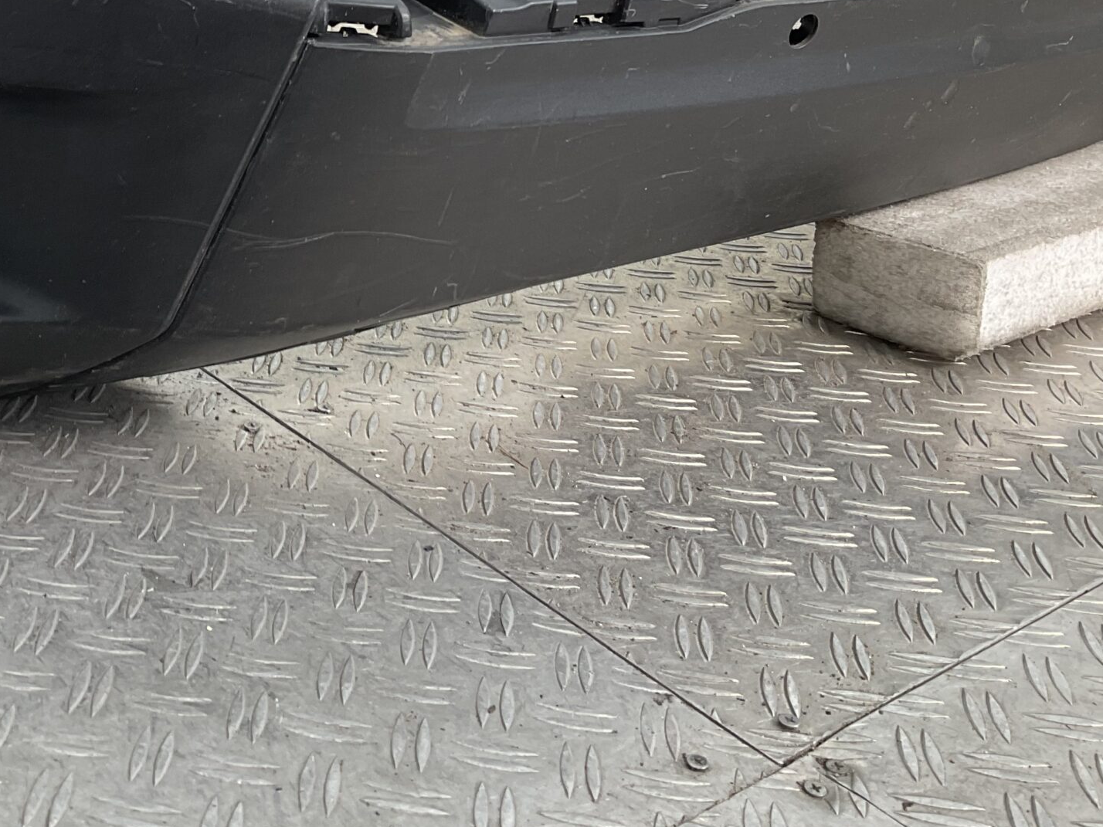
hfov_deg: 35.6
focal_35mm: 52
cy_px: 132
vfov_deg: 27.3
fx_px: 1657
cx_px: 219
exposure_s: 1/101
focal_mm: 3
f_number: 1.8
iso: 16
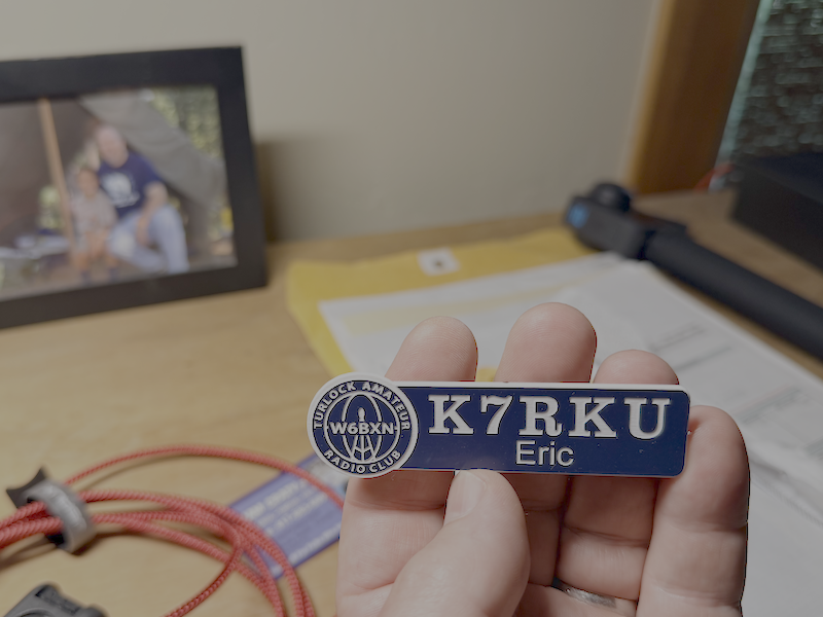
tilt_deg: -33.6
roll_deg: -2.1
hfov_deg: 59.9
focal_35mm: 30
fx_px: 713
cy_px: 332
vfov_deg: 46.8
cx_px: 375
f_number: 1.78
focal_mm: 6.76
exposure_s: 1/60
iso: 100
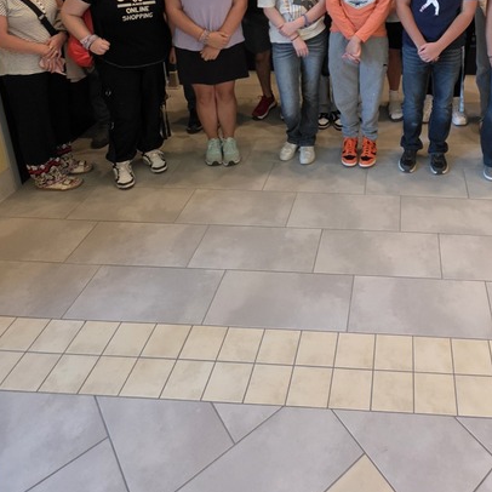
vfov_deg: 47.5
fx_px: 466
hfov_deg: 52.8
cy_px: 16
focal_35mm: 29
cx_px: 378
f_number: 1.9
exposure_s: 1/60
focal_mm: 2.2
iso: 500
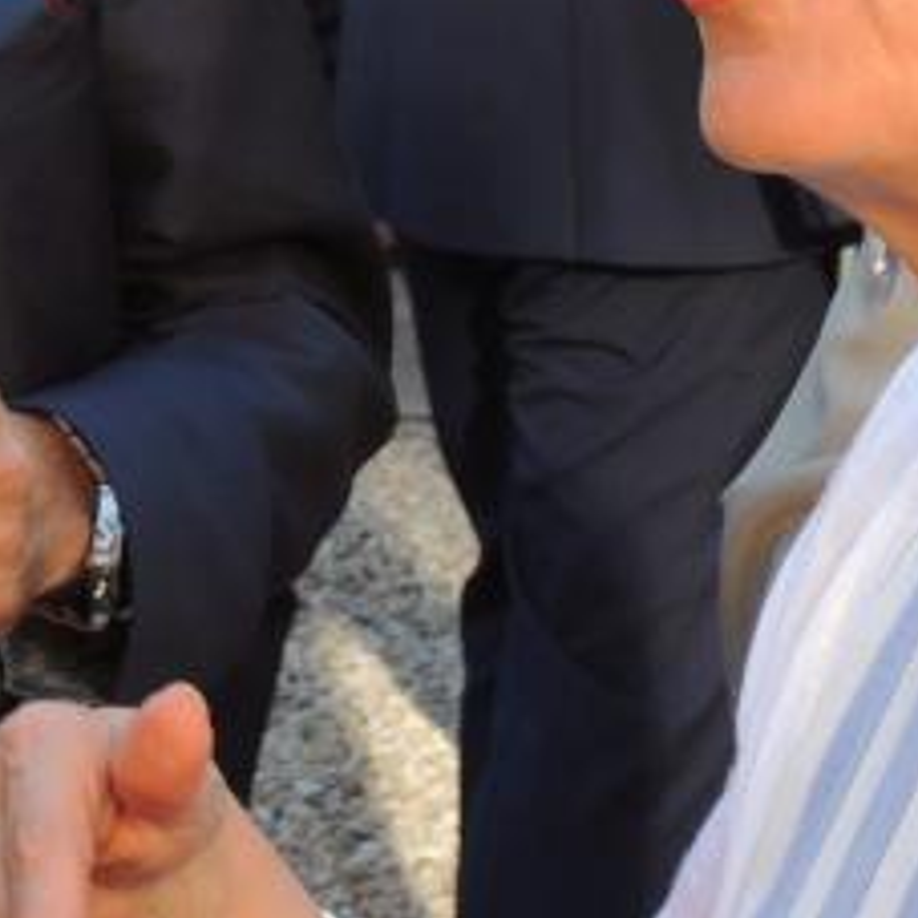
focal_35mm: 239
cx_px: 105
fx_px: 7171
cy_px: -115
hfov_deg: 7.3
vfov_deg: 7.3
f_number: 3.7
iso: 100
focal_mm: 10.7
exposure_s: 1/100
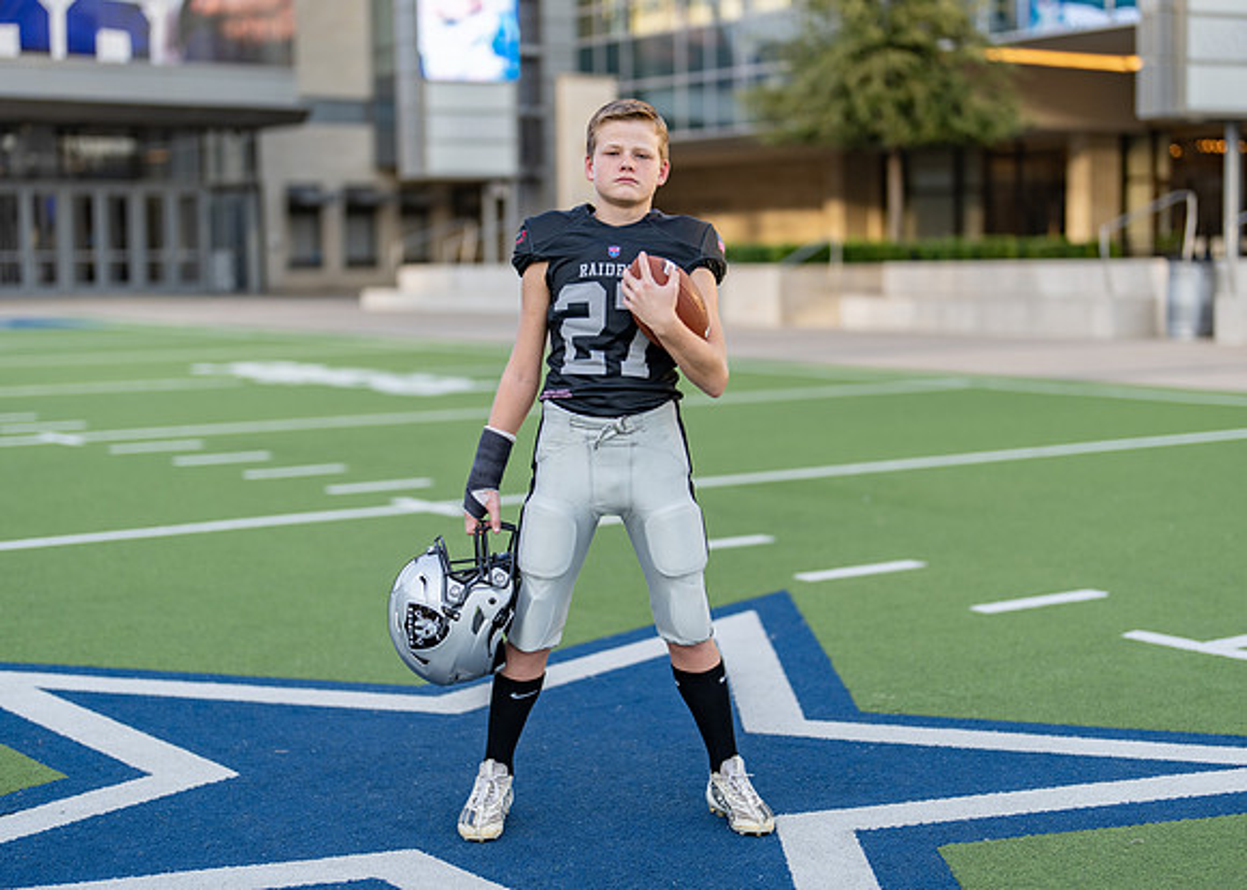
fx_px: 2153
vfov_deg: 23.4
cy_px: 475
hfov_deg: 32.3
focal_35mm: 61
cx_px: 642
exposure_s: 1/1600
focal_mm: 50
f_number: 1.2
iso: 100
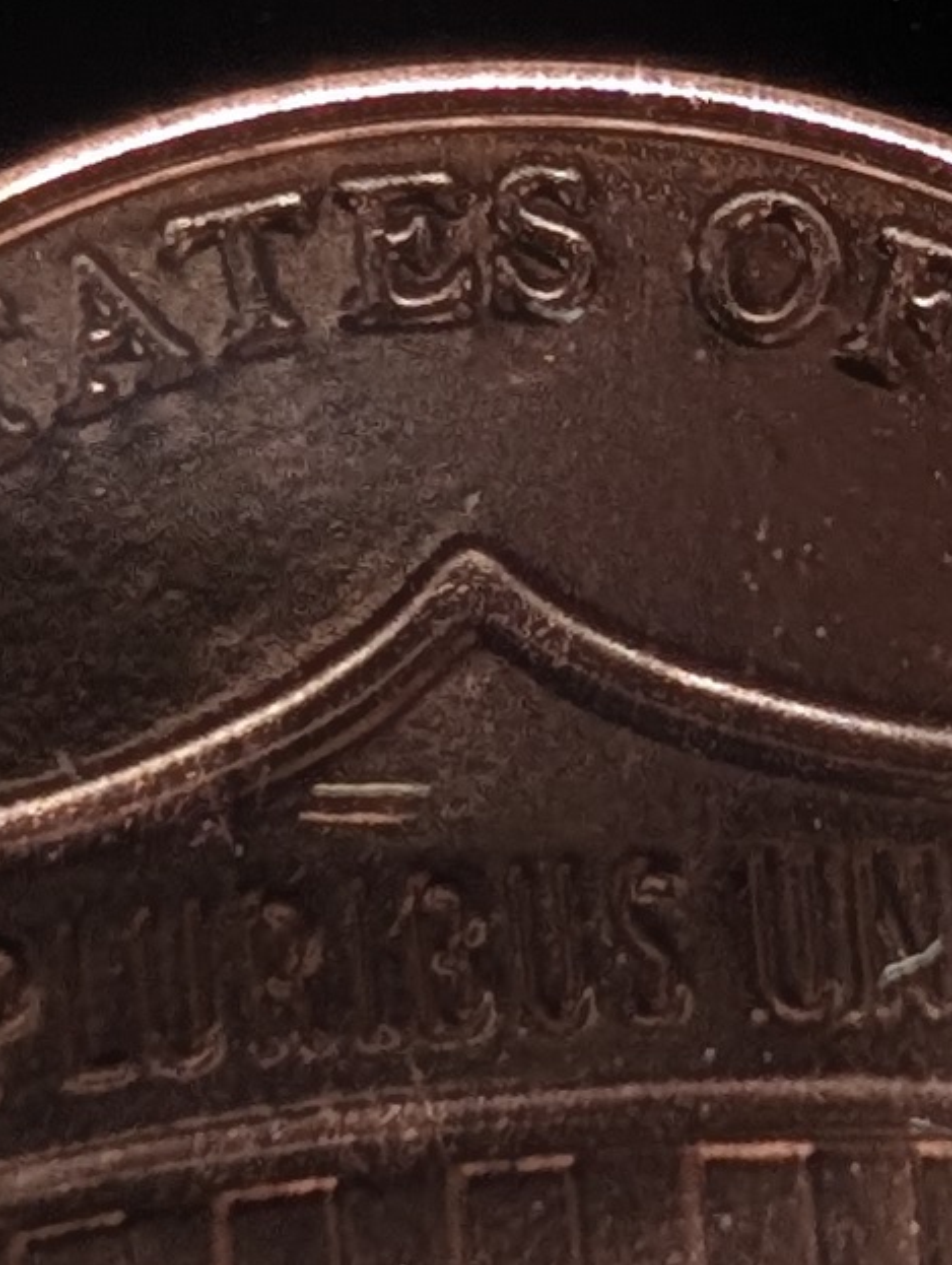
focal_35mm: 321
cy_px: 392
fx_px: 11743
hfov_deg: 4.6
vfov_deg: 6.2
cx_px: 889
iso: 75
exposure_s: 1/66.3
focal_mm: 6.9
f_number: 1.68
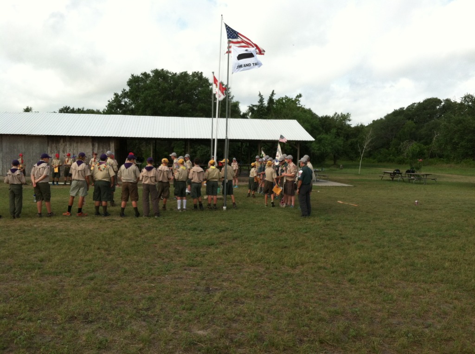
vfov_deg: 40.6
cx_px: 238
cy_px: 177
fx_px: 479
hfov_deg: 52.7
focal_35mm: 35
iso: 80
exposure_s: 1/625
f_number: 2.8
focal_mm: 3.85
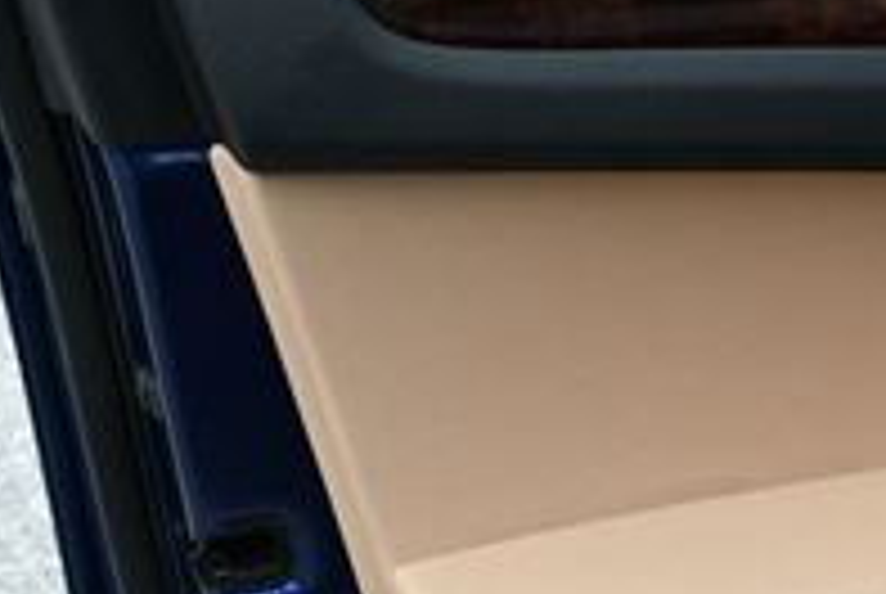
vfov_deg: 11.7
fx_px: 2884
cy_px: 495
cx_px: 1187
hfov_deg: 16.4
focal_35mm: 117
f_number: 7.1
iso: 200
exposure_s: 1/250
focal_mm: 18
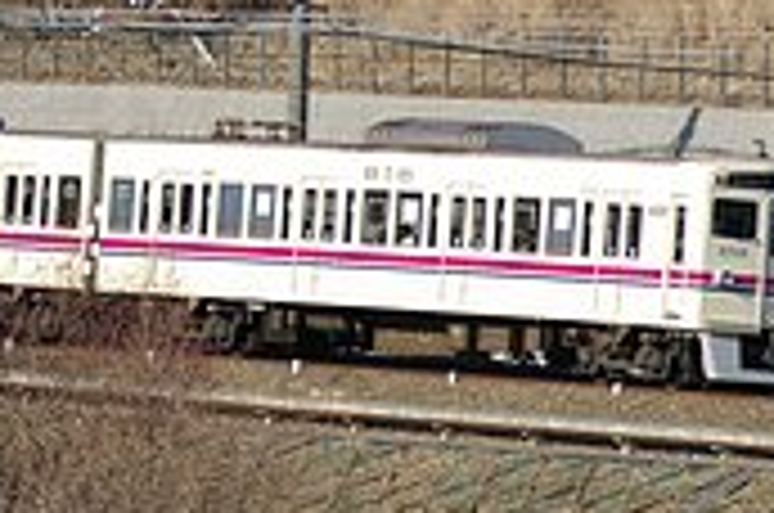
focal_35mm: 592
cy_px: -148
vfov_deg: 2.3
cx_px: -40
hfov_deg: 3.5
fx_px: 12715
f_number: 6.7
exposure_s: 1/500
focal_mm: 133
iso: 200
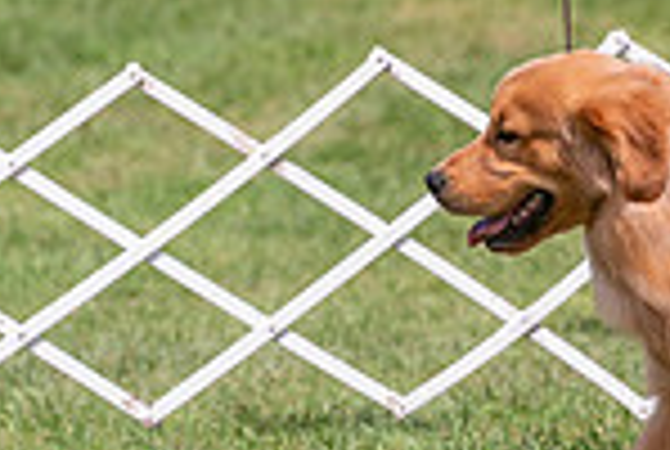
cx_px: 728
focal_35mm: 696
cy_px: -11
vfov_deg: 2.0
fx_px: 12979
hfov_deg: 3.0
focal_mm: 179
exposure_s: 1/1600
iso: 250
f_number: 4.5
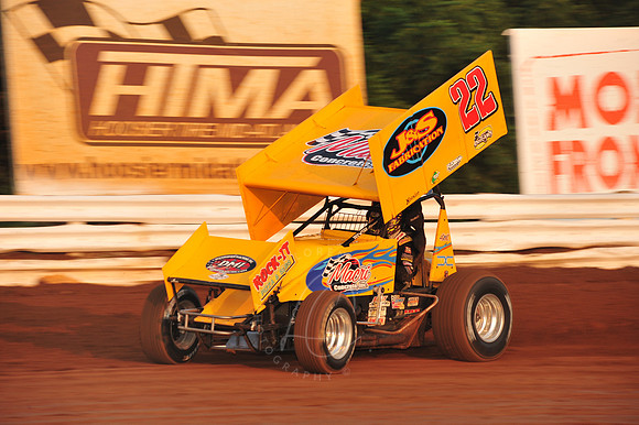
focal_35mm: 200
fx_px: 3548
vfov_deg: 6.9
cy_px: 212
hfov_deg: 10.3
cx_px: 320
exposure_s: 1/320
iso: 640
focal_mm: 200
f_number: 8
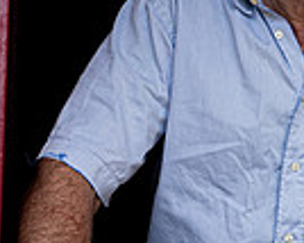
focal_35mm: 177
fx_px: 1591
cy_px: 1
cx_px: 423
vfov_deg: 8.7
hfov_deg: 10.6
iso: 250
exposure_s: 1/320
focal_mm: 35
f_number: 5
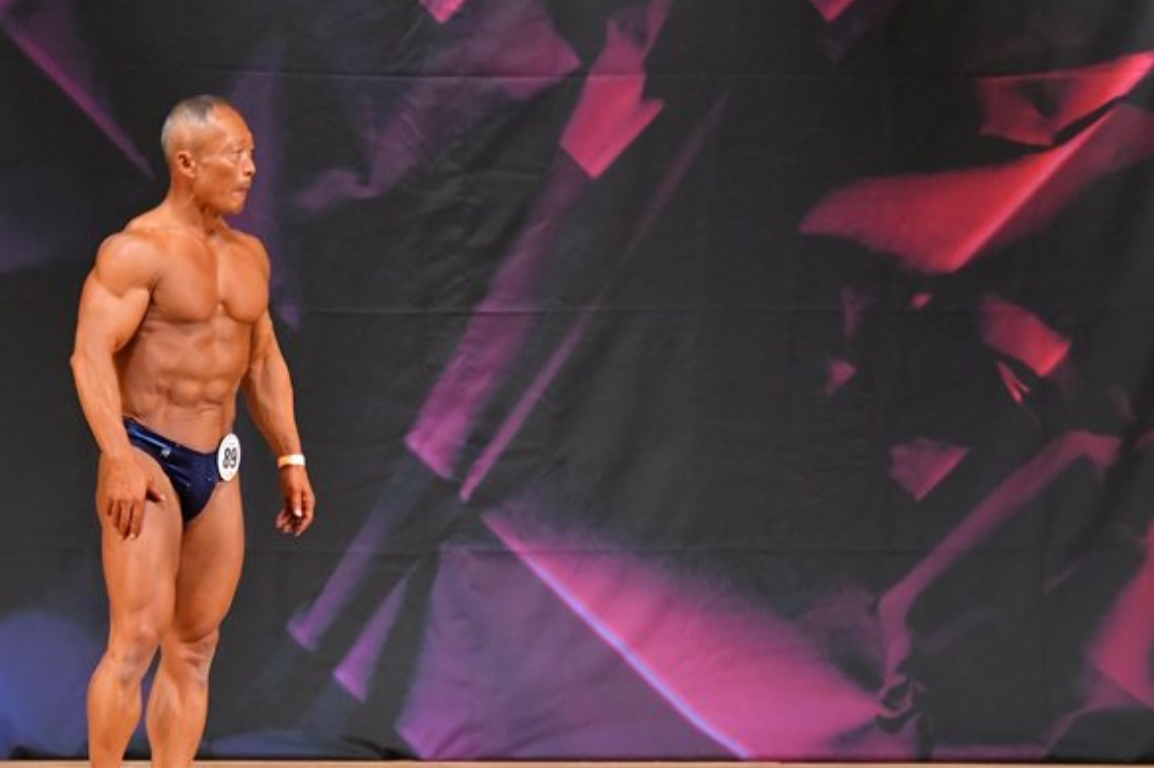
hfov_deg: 6.1
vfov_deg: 4.1
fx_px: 10796
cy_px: 504
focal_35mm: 337
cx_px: 438
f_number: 5.6
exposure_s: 1/400
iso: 7200
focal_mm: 170
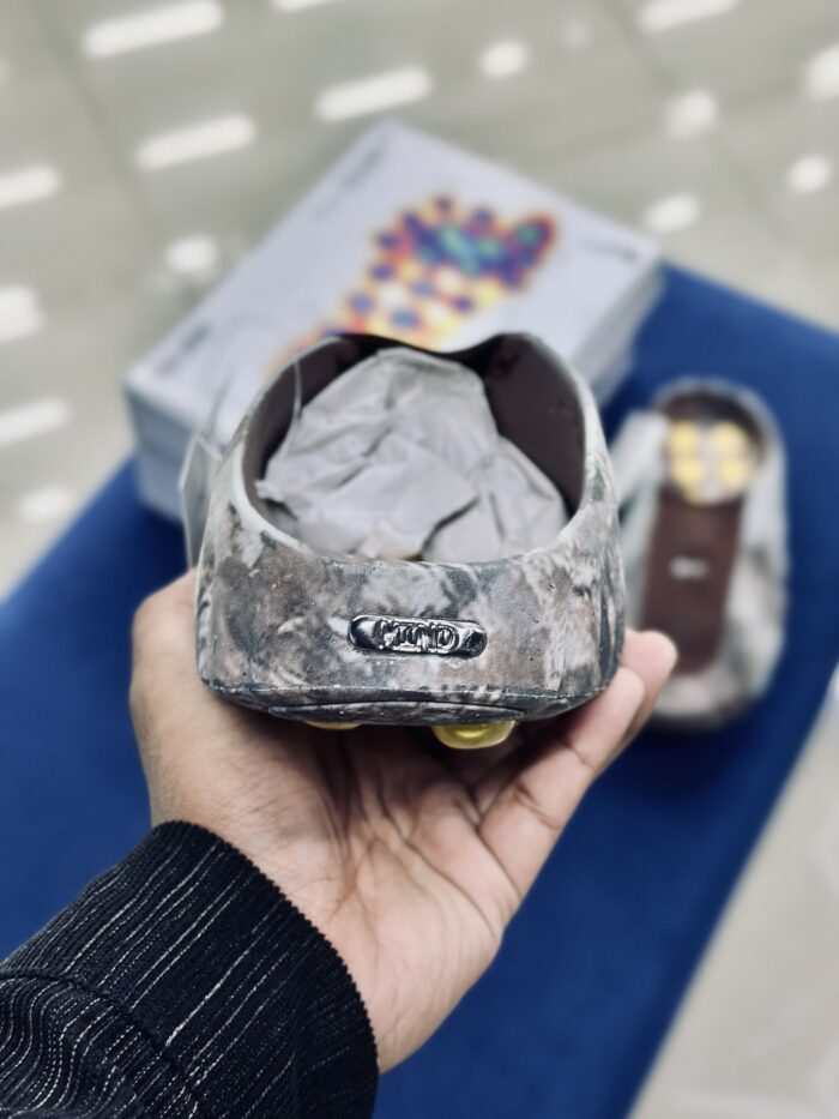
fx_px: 1551
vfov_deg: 39.7
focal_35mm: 48
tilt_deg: -53.9
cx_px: 420
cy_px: 560
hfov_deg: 30.3
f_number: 1.78
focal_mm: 6.86
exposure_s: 1/100
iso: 64
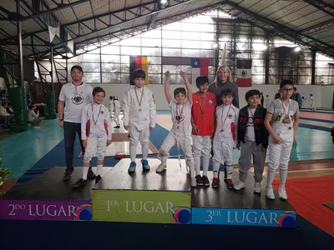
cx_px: 167
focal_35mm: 26
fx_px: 251
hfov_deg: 67.3
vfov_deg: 53.1
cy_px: 125
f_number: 2.4
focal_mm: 4.3
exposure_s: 1/50
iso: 80
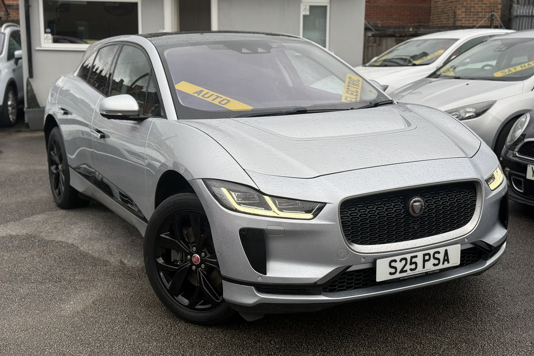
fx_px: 742
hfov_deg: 39.6
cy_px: 169
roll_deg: -0.8
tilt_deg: -9.7
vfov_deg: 27.0
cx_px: 267
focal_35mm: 50
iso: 80
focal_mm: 6.76
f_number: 1.78
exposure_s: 1/762
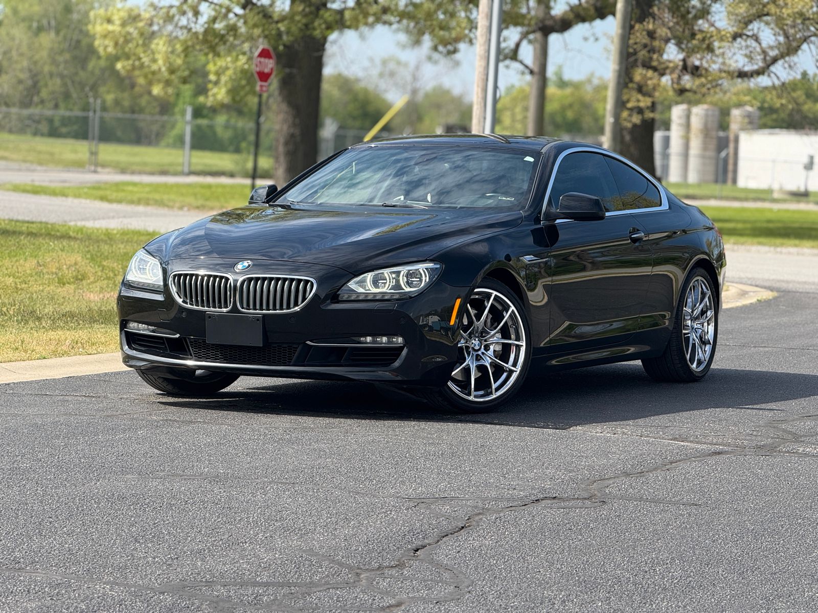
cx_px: 409
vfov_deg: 12.3
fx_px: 2836
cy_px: 306
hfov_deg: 16.4
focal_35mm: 120
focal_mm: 15.66
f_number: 2.8
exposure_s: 1/891
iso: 50
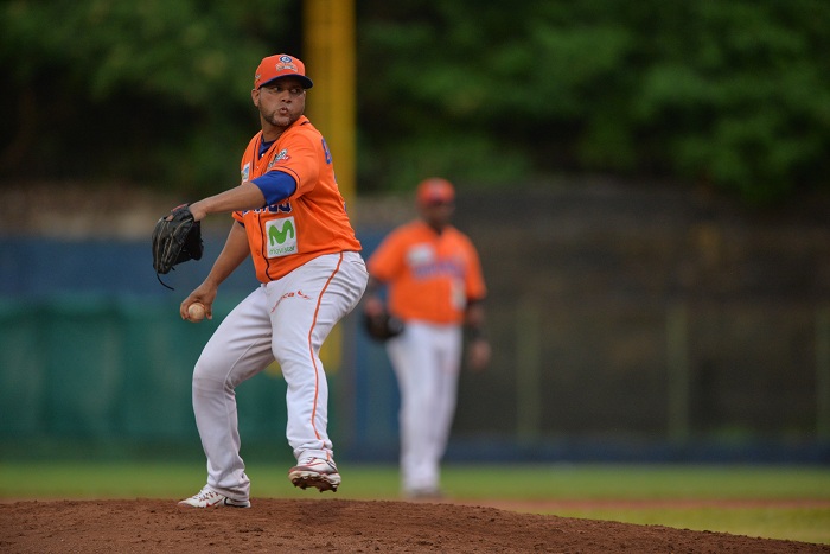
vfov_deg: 3.4
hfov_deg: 5.2
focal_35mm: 400
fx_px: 9224
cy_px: 277
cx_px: 415
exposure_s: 1/800
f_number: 4
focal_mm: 400
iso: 1600
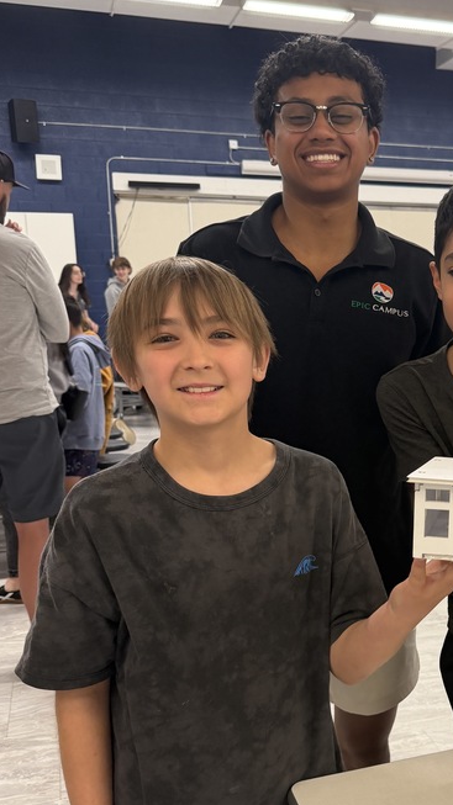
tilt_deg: -11.0
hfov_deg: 27.7
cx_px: 427
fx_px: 876
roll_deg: +0.0
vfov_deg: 49.2
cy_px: 473
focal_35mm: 41
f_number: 1.78
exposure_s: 1/60
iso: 200
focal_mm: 6.76
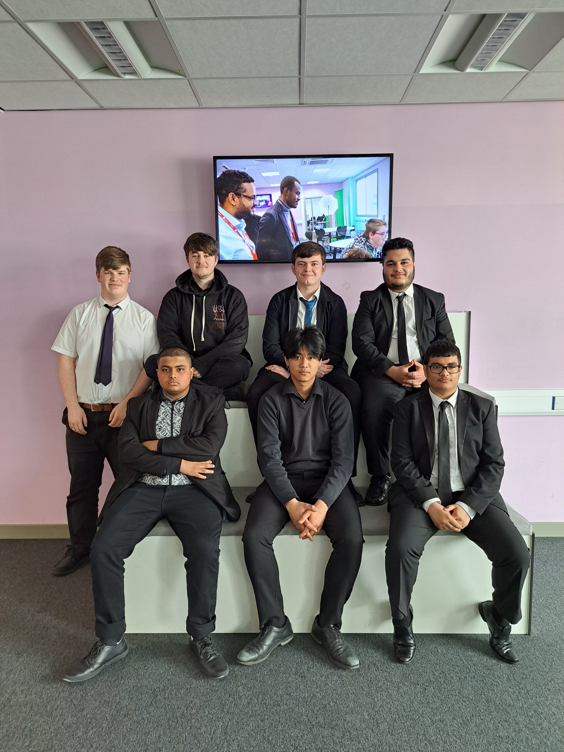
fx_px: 521
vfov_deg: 71.6
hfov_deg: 56.8
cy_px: 376
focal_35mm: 24
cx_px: 282
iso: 125
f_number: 1.8
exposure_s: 1/50
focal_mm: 5.23
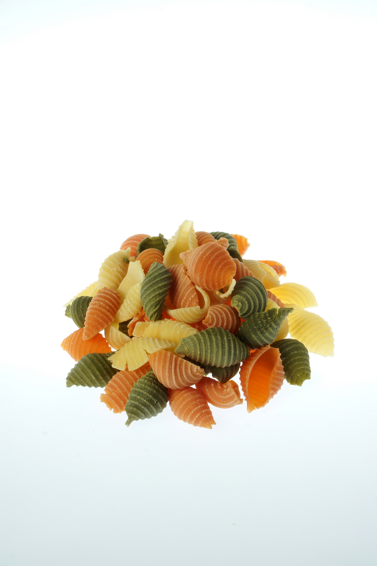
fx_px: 1413
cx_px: 188
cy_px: 283
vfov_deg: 22.6
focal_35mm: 90
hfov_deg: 15.2
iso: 50
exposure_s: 1/125
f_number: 19
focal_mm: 60
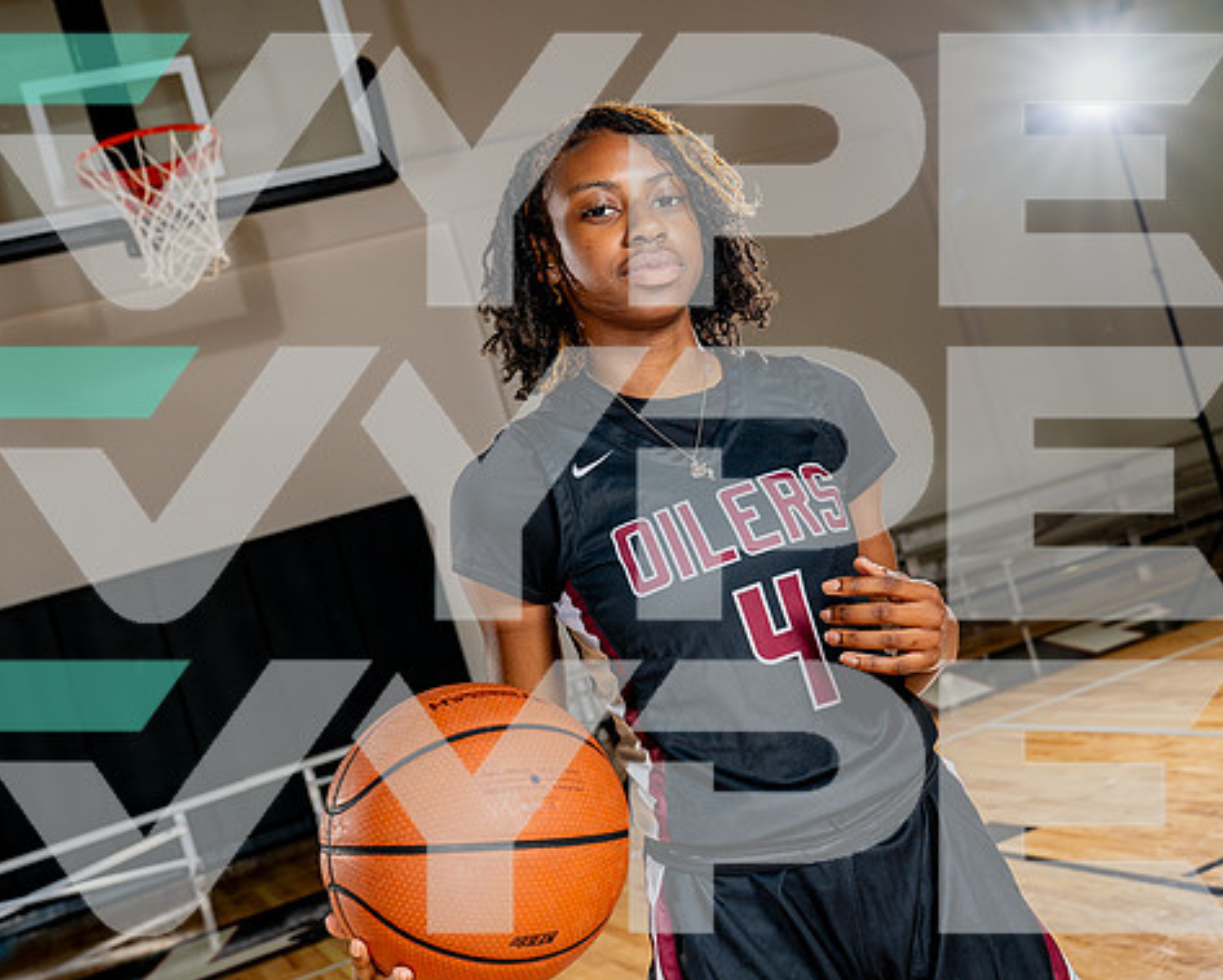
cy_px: 485
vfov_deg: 32.8
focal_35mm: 46
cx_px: 587
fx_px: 1666
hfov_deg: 40.3
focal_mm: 40
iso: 200
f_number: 5.6
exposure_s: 1/250
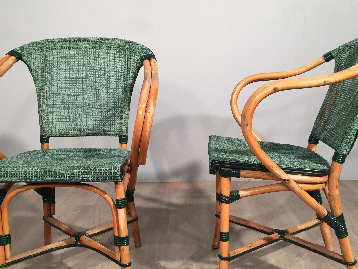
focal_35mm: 41
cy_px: 161
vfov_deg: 35.0
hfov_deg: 45.8
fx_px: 424
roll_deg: +0.4
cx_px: 181
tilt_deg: -12.6
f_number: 2.2
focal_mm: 4.15
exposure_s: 1/33
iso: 100
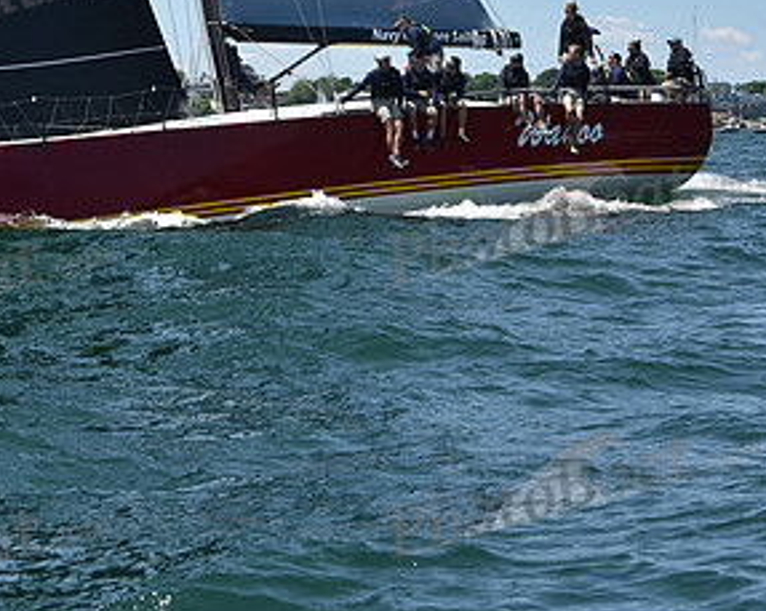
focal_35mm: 133
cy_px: 116
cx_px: 251
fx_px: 3012
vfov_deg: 11.5
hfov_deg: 14.5
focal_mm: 70
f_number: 8
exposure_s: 1/1000
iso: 250
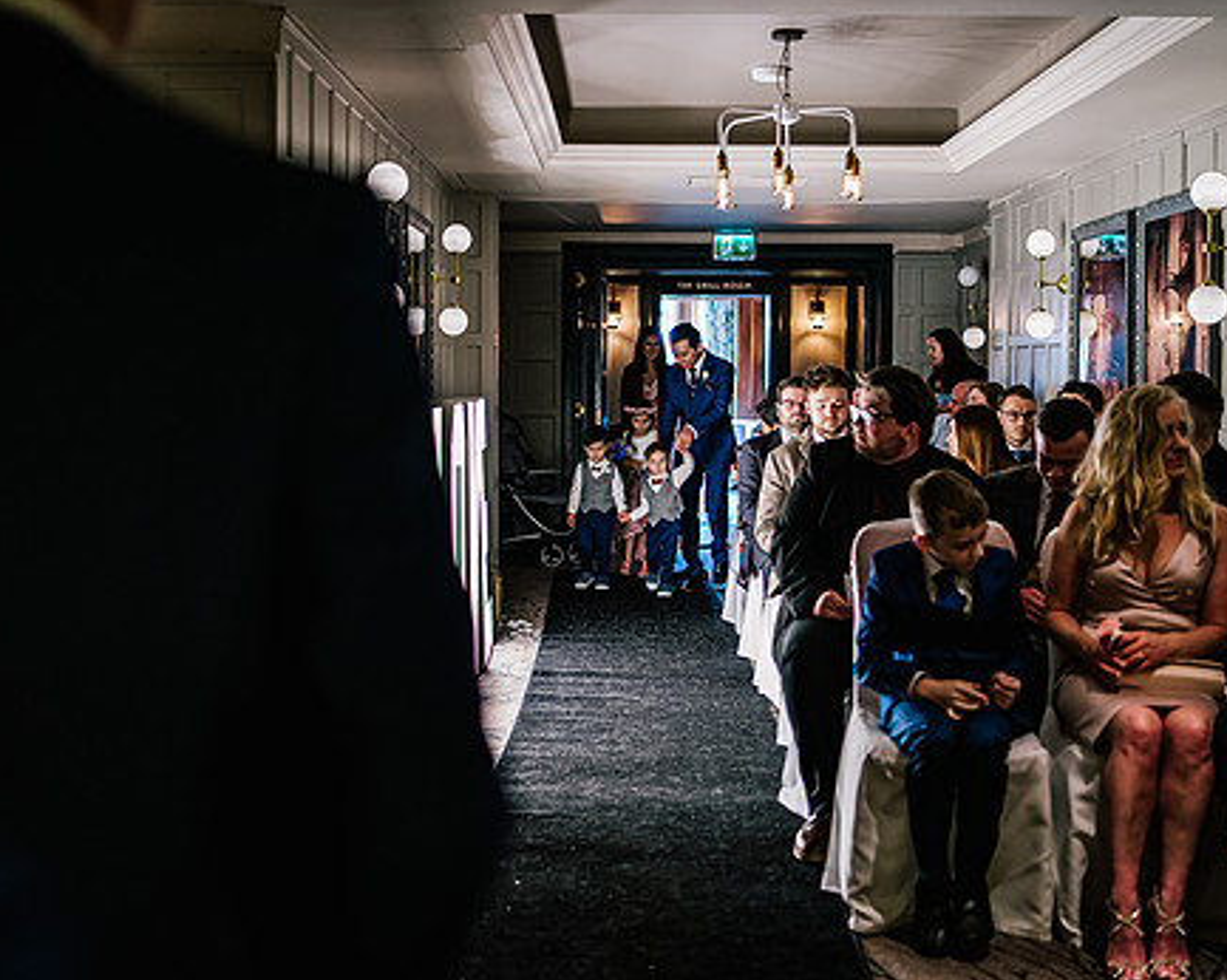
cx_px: 609
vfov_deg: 34.1
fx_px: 1597
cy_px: 466
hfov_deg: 42.0
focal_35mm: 44
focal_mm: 35
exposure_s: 1/250
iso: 1250
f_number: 1.6
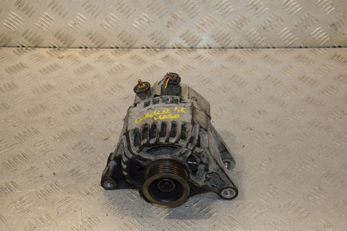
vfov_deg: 23.8
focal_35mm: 57
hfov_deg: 35.1
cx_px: 174
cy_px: 116
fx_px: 549
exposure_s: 1/200
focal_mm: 38
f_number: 6.3
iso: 800
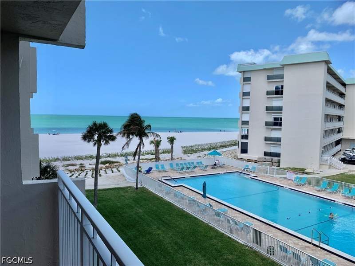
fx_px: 267
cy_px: 133
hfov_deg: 67.3
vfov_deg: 53.1
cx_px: 178
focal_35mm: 26
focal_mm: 4.25
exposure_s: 1/2364
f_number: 1.8
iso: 25
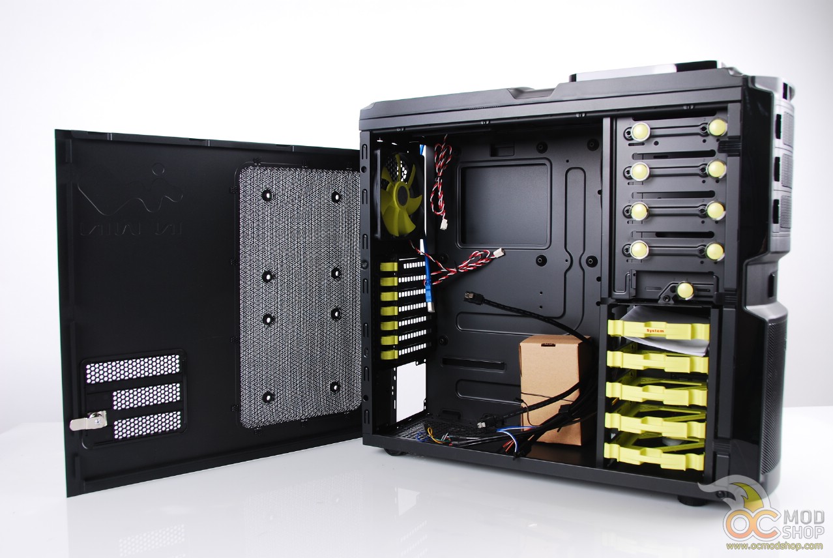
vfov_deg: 43.7
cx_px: 416
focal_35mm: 30
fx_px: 695
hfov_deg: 61.9
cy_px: 279
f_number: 8
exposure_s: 1/40
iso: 100
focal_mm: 20
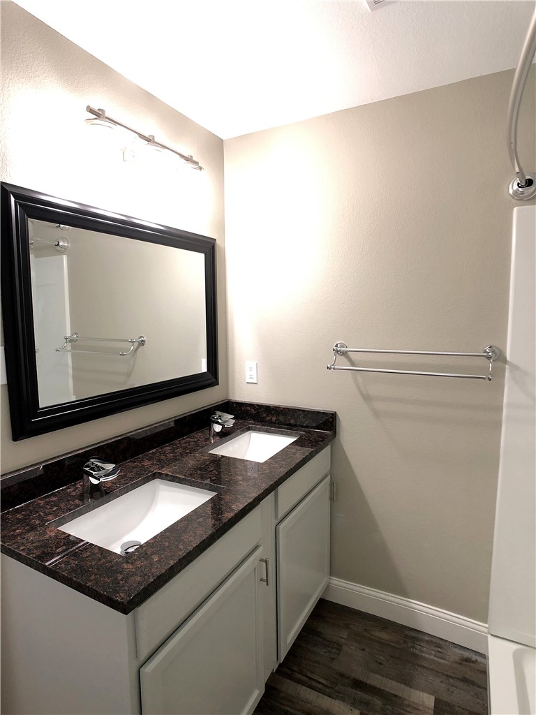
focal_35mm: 28
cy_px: 358
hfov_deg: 49.7
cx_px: 268
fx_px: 578
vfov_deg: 63.4
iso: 50
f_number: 1.8
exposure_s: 1/15
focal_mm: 3.99
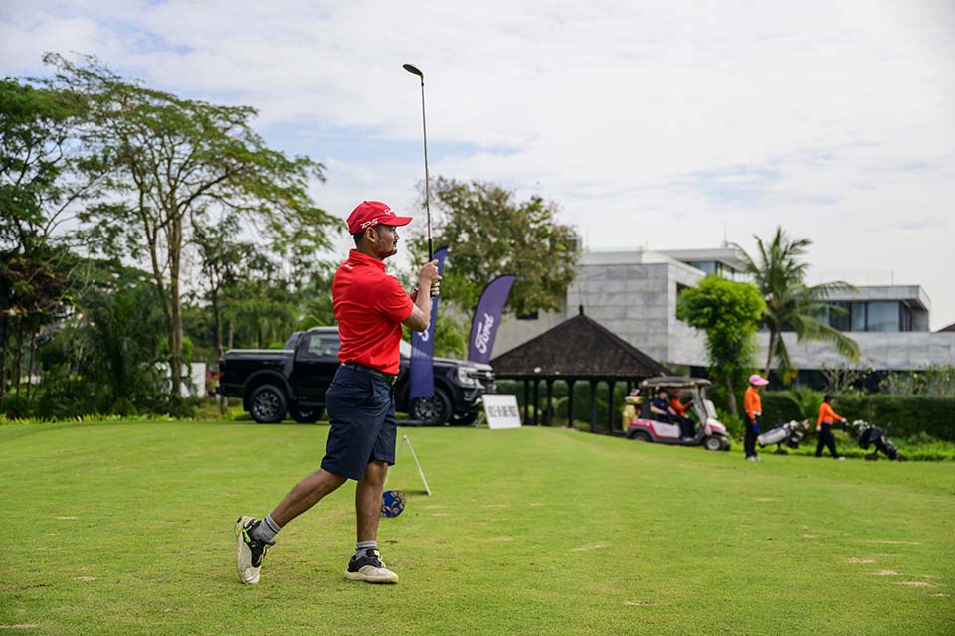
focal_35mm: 43
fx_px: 1141
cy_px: 318
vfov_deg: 31.2
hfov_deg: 45.4
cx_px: 478
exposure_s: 1/4000
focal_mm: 43
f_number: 2.8
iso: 280
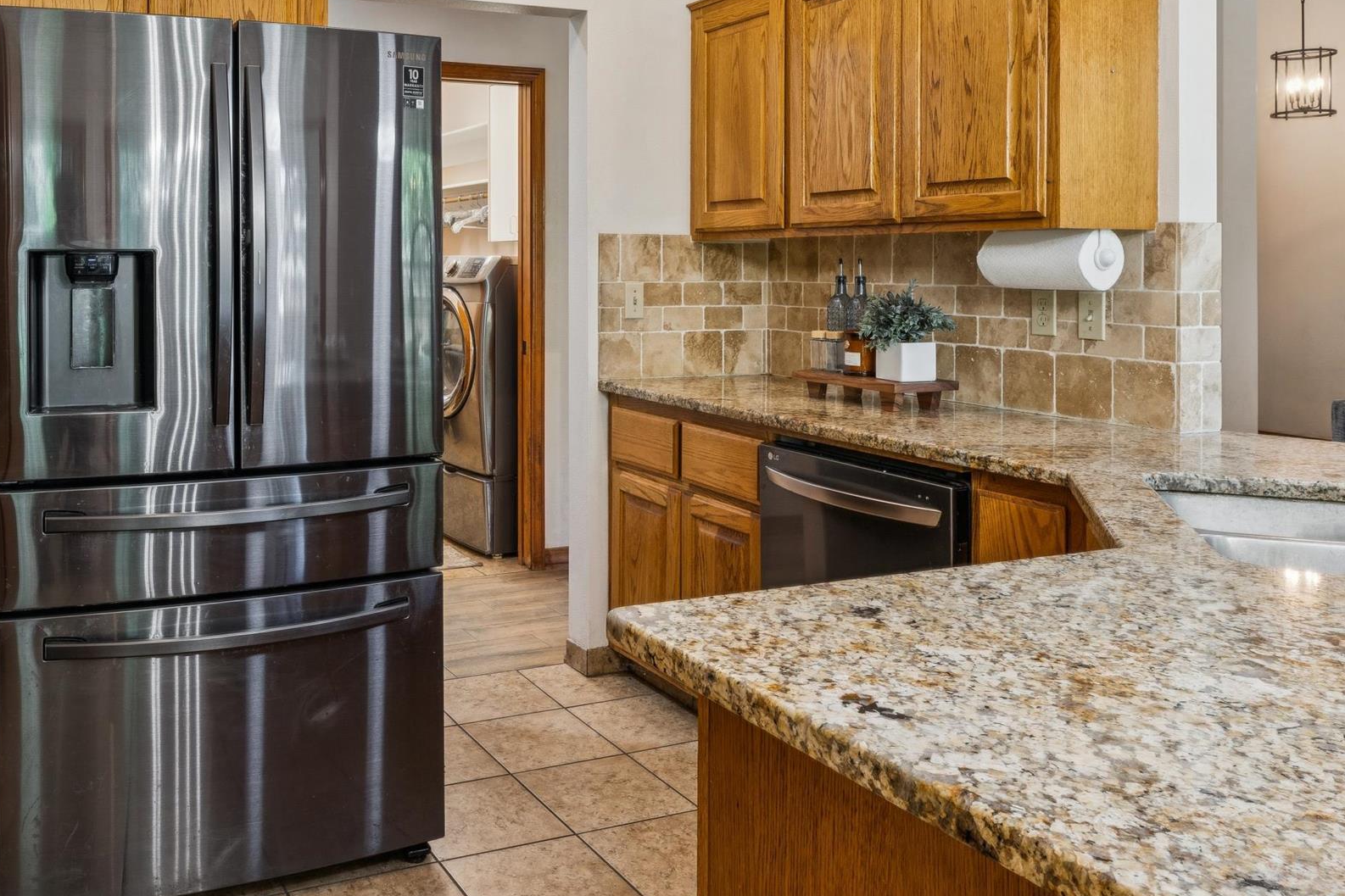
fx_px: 1172
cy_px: 265
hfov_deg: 58.0
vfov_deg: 41.0
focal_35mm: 31
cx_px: 423
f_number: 13
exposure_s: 1/4
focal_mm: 16.2
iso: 400
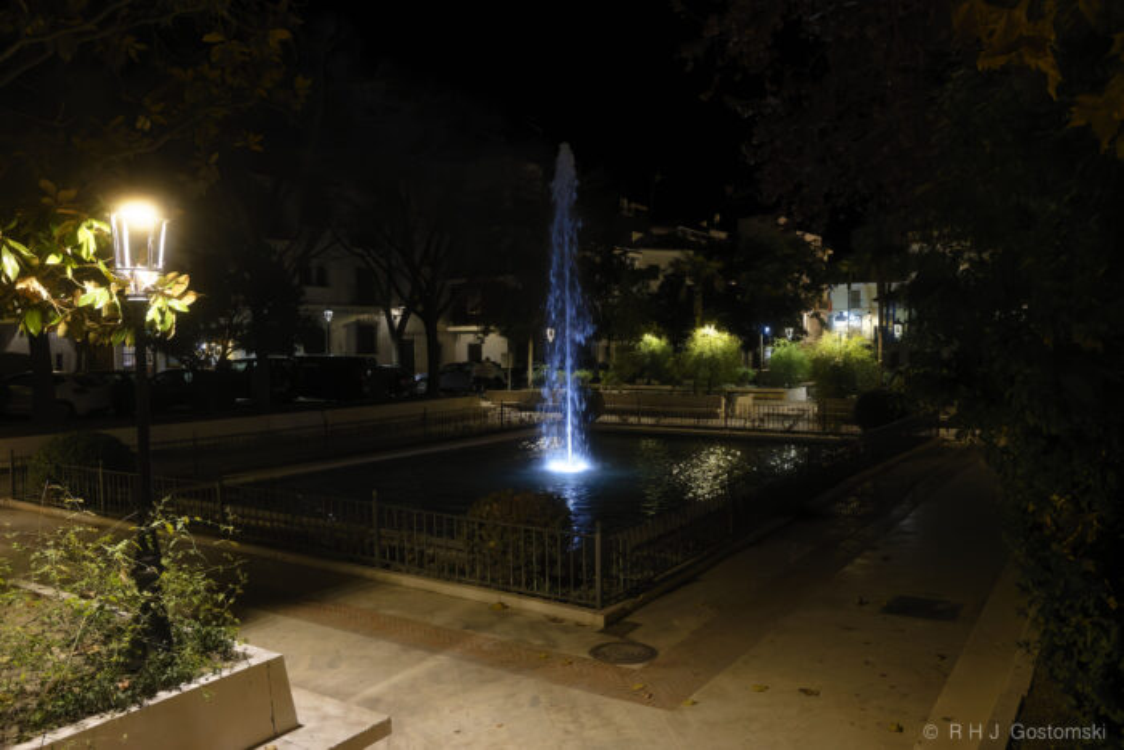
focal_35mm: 28
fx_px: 859
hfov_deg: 66.4
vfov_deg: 47.2
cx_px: 562
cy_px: 375
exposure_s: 1/60
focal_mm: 27.5
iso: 12800
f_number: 8
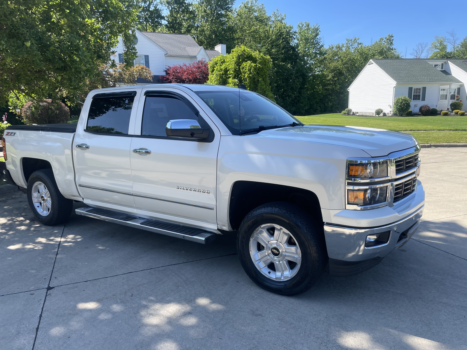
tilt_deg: -10.1
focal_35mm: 26
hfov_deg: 67.3
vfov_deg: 53.1
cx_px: 234
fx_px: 351
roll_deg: +0.9
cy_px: 175
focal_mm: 4.2
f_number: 1.6
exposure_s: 1/1135
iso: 32
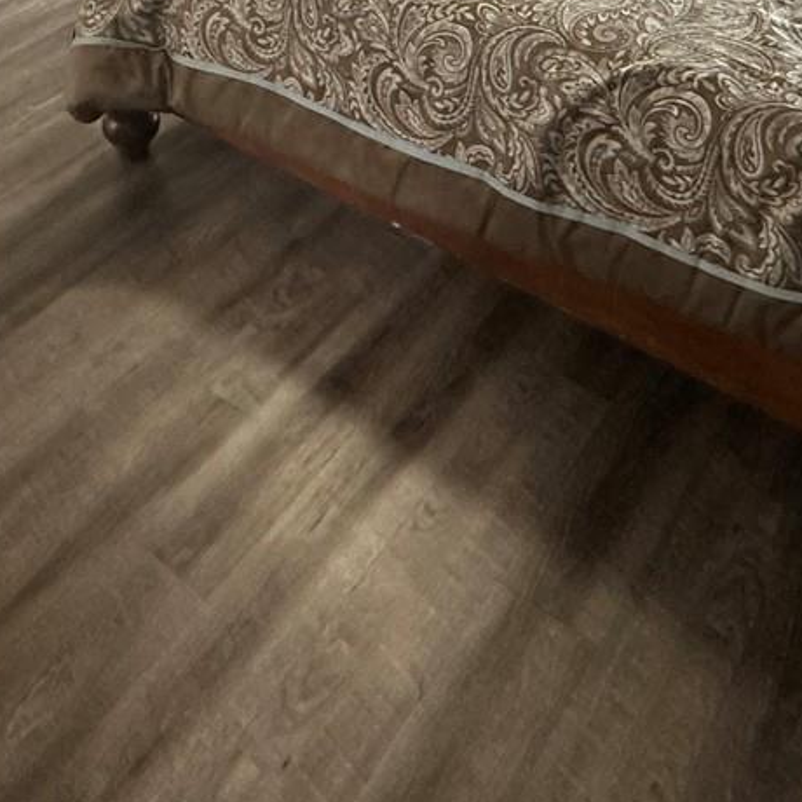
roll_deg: +0.8
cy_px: -153
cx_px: 396
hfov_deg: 39.2
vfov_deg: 32.5
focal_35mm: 43
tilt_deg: -20.8
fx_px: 1127
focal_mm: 2.22
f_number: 2.2
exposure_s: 1/60
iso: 500
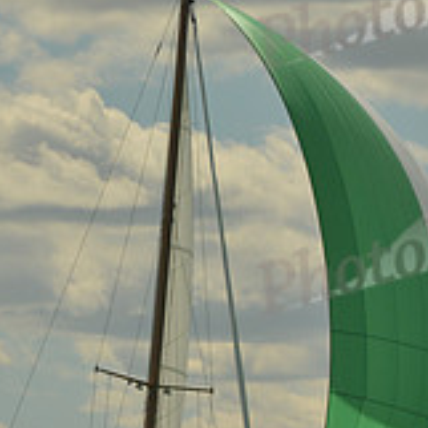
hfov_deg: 2.4
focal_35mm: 734
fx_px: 10268
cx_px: 121
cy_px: 423
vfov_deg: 2.4
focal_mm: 240
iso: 400
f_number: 10
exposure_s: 1/1250
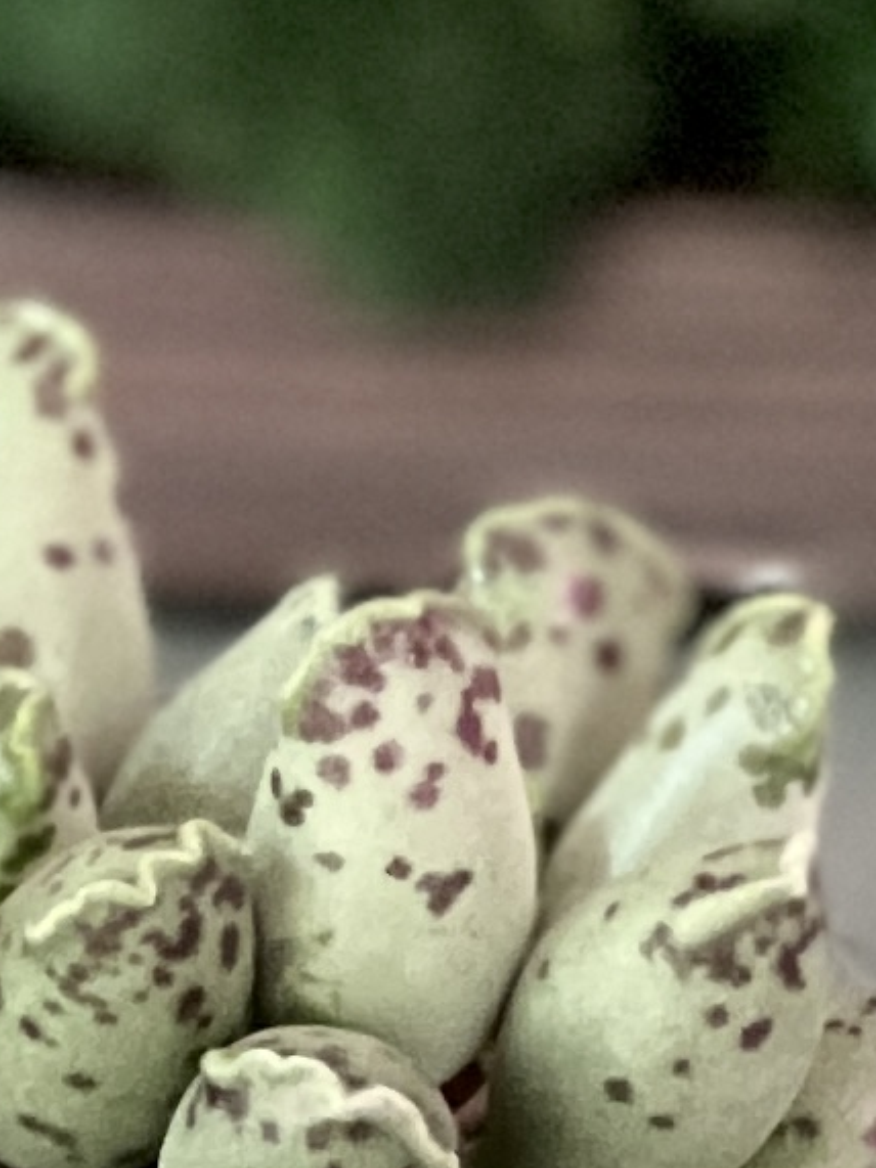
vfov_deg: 3.6
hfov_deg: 2.7
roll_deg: -0.3
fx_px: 18362
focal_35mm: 544
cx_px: 248
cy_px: 1002
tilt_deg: -23.8
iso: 400
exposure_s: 1/26
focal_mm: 9
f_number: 2.8
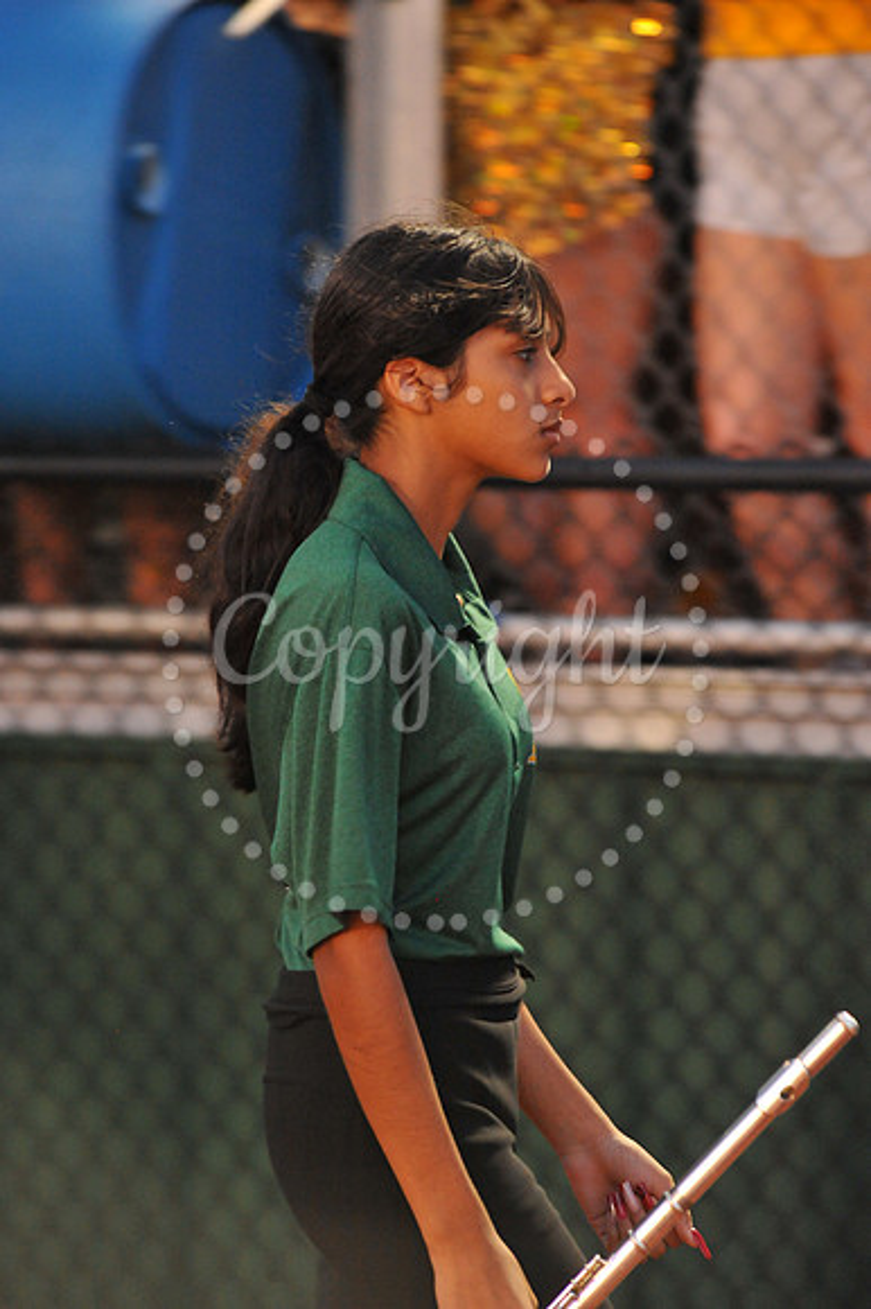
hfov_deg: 6.9
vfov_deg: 10.3
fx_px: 7266
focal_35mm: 200
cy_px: 654
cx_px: 436
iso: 4000
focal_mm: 200
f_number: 6.3
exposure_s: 1/100
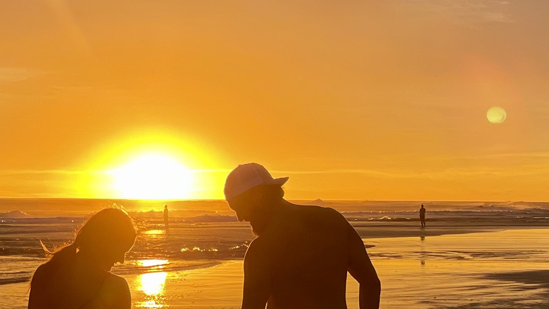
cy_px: 152
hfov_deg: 15.0
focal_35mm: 143
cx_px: 324
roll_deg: +0.0
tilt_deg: +1.9
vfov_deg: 8.5
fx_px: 2082
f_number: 2
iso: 25
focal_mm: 6
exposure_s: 1/340
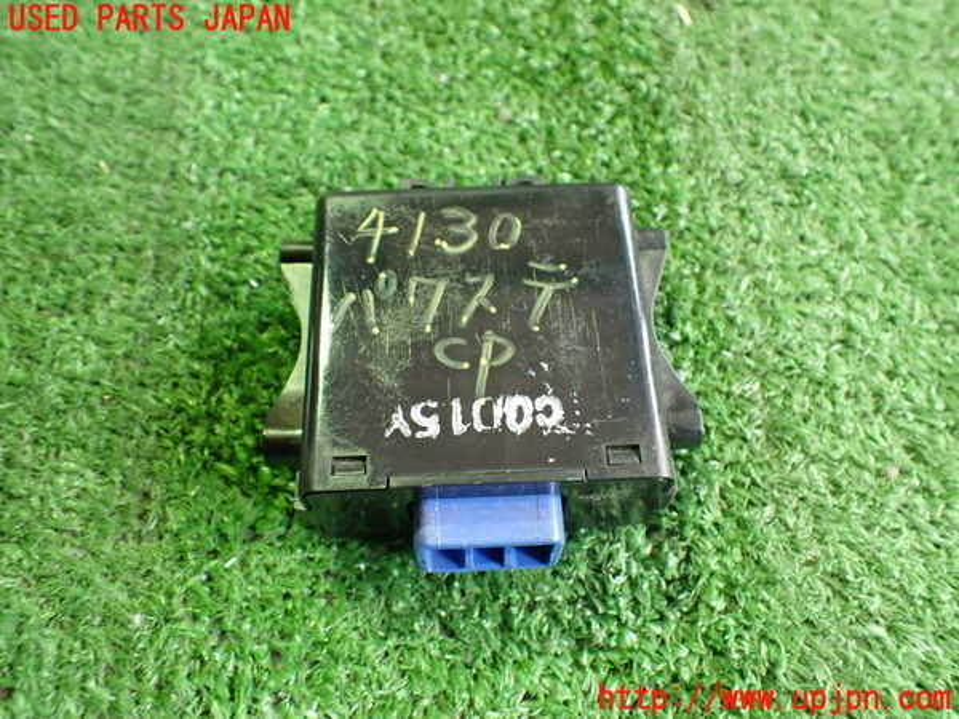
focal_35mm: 30
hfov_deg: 60.0
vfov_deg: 46.8
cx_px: 480
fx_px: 831
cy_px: 360
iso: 800
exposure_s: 1/40
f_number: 2.3
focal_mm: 5.4
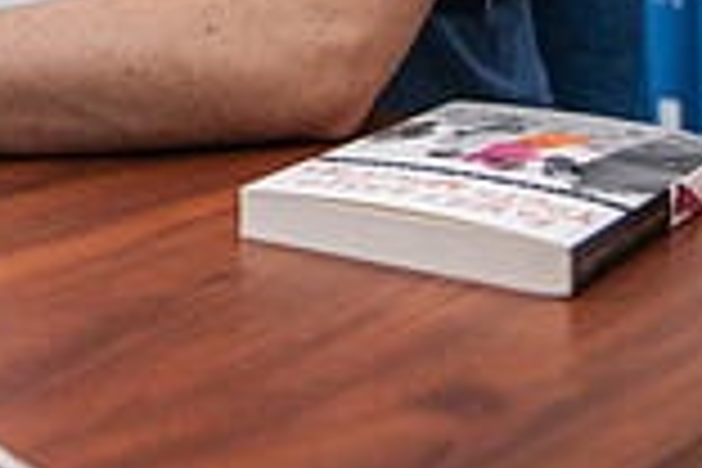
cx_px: -50
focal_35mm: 108
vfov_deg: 11.7
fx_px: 2106
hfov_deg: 18.3
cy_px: -380
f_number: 2.8
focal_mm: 29
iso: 800
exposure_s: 1/200
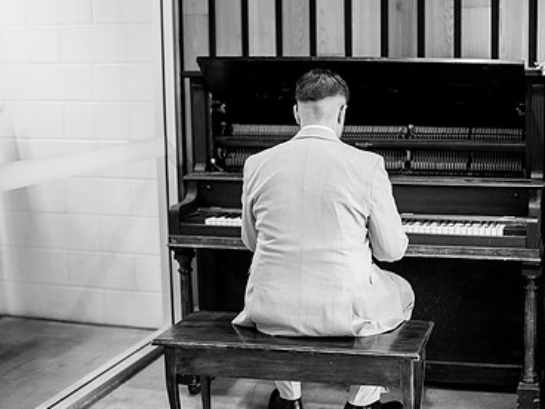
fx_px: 834
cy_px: 173
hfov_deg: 35.2
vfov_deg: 27.5
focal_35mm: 53
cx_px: 425
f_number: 1.2
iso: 200
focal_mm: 35
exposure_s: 1/125
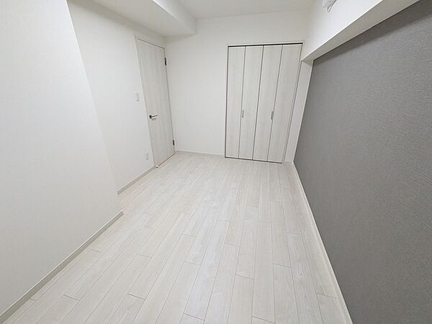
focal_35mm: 14
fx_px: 175
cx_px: 216
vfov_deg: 85.7
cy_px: 162
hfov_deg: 102.1
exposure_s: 1/120
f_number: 2.2
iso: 358
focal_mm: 1.83
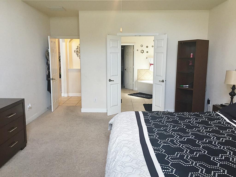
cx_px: 118
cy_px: 88
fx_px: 198
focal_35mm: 29
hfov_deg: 61.7
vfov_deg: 48.2
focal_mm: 4.15
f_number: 2.2
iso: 64
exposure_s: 1/30
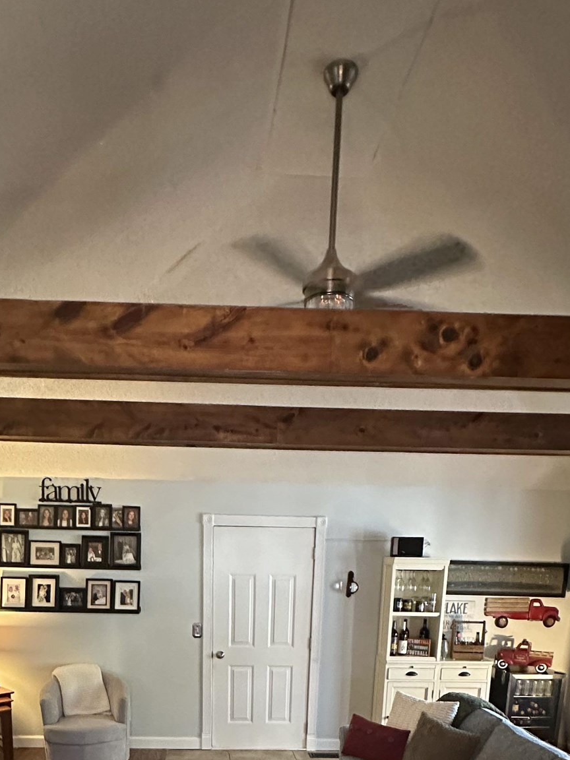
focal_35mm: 28
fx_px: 615
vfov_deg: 54.7
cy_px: 692
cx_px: 226
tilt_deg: -12.9
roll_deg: -2.6
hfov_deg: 49.4
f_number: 2.2
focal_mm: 2.22
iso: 1000
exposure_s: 1/60
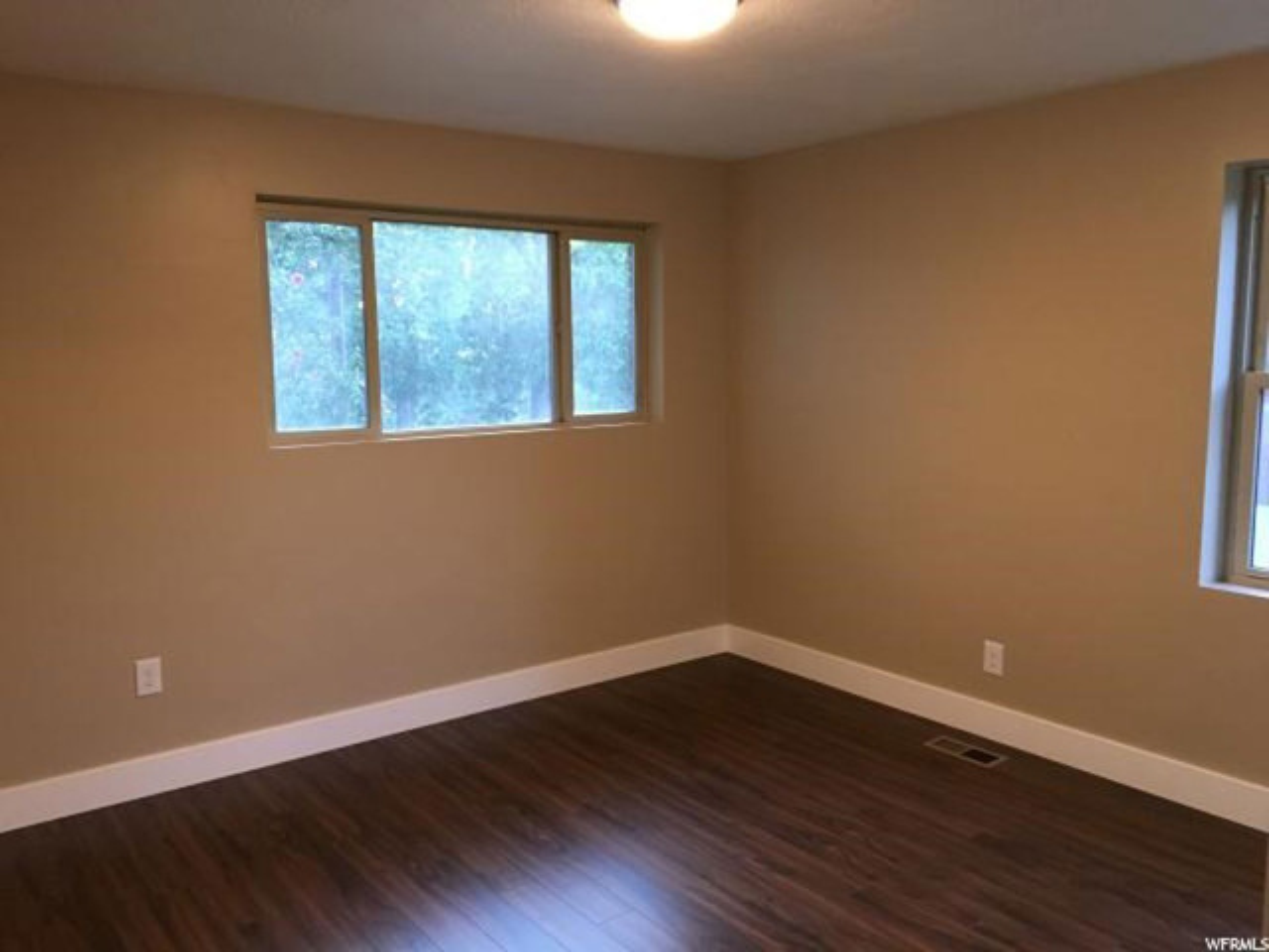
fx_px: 1063
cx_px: 634
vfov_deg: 48.2
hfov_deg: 61.7
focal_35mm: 29
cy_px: 476
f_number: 2.2
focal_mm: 4.15
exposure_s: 1/30
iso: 125
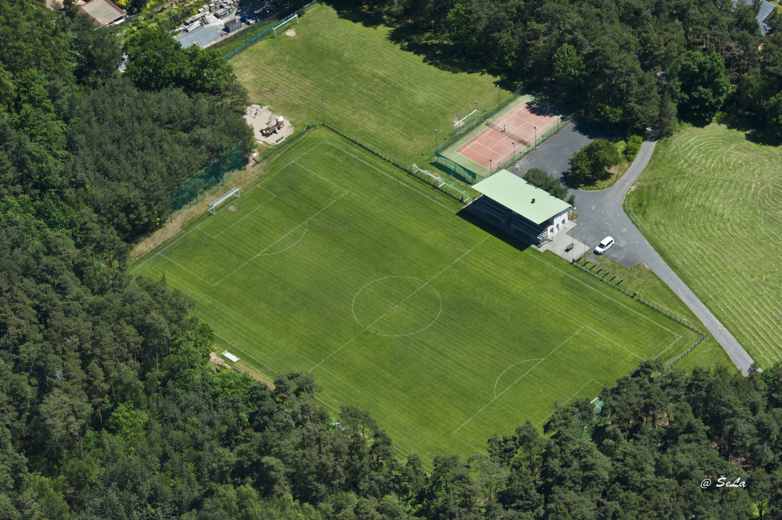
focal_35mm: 110
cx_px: 391
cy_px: 260
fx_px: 2388
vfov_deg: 12.4
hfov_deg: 18.6
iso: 1000
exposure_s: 1/1600
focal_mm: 110
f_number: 11
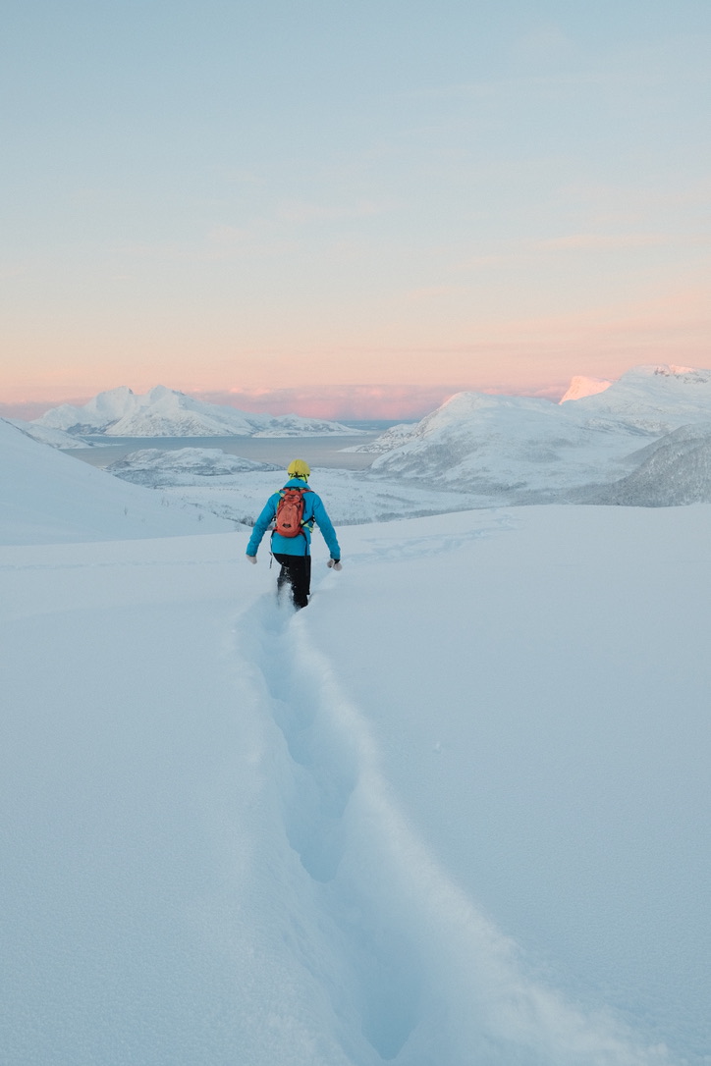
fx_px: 1037
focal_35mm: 35
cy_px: 533
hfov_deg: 37.9
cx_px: 356
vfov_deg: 54.4
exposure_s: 1/125
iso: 1000
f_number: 6.4
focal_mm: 23
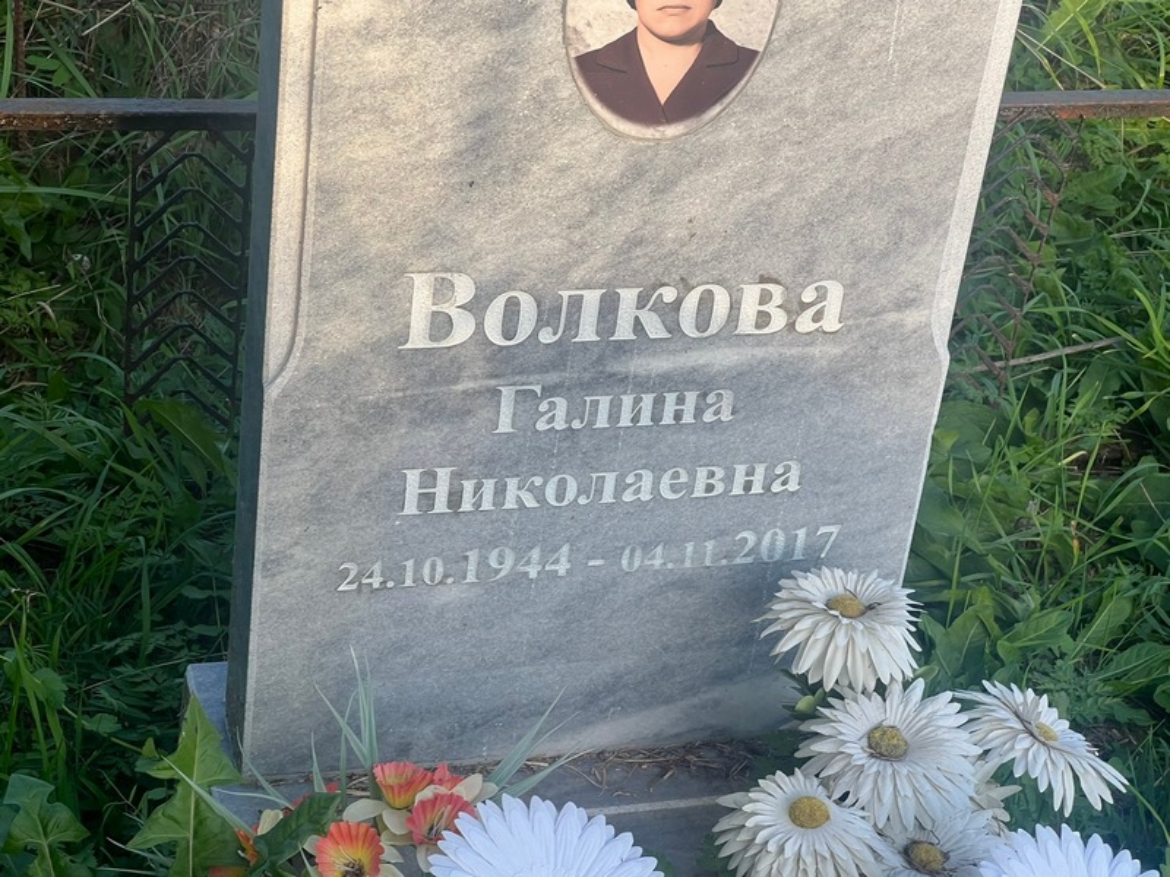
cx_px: 585
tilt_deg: -31.2
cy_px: 438
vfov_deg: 19.1
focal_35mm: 77
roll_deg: -7.5
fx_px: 2603
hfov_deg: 25.3
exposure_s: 1/136
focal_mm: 9
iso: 32
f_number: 2.8
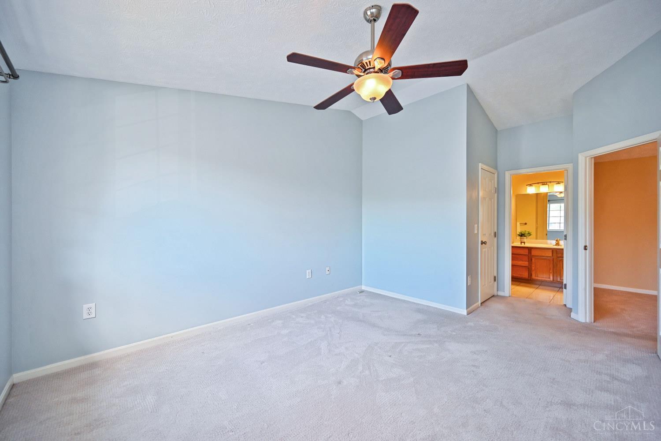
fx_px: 257
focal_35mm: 14
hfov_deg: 104.3
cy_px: 220
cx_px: 330
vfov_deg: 81.2
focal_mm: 14
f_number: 4
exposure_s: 1/60
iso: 220
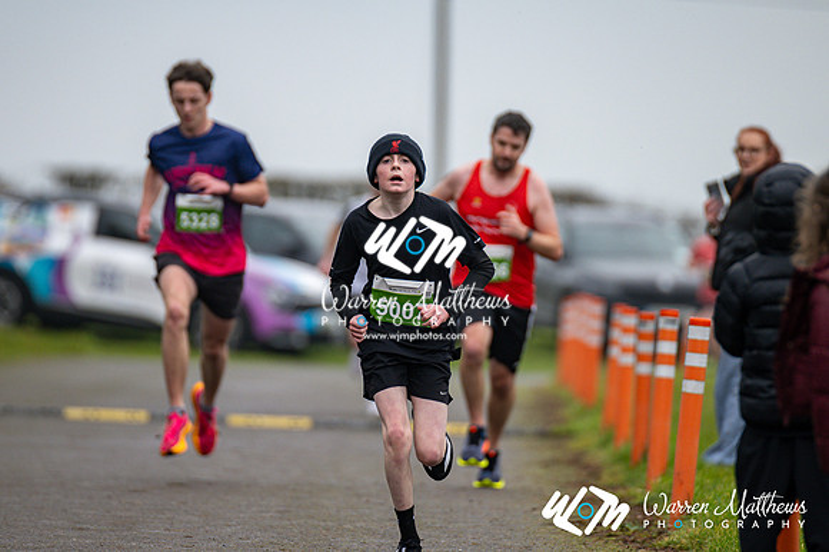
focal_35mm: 450
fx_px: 10356
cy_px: 276
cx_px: 414
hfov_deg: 4.6
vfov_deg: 3.1
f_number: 2.8
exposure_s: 1/1600
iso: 280
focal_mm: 300
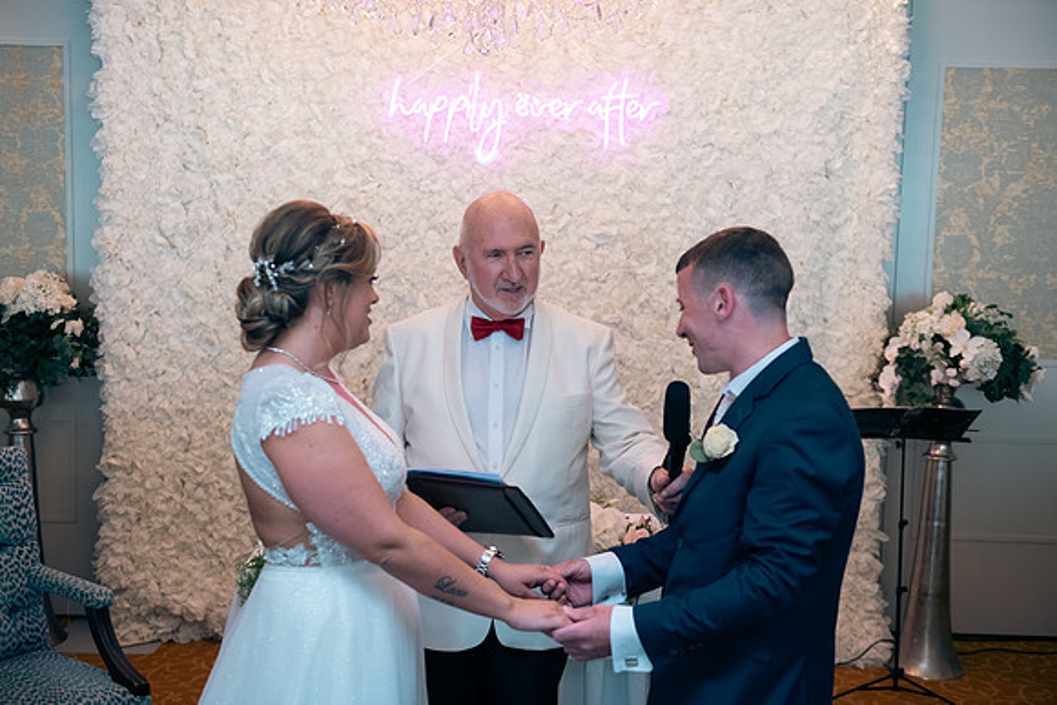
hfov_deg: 46.4
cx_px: 528
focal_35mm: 42
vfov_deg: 31.9
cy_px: 352
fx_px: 1233
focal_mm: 42
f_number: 3.5
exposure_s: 1/160
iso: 640
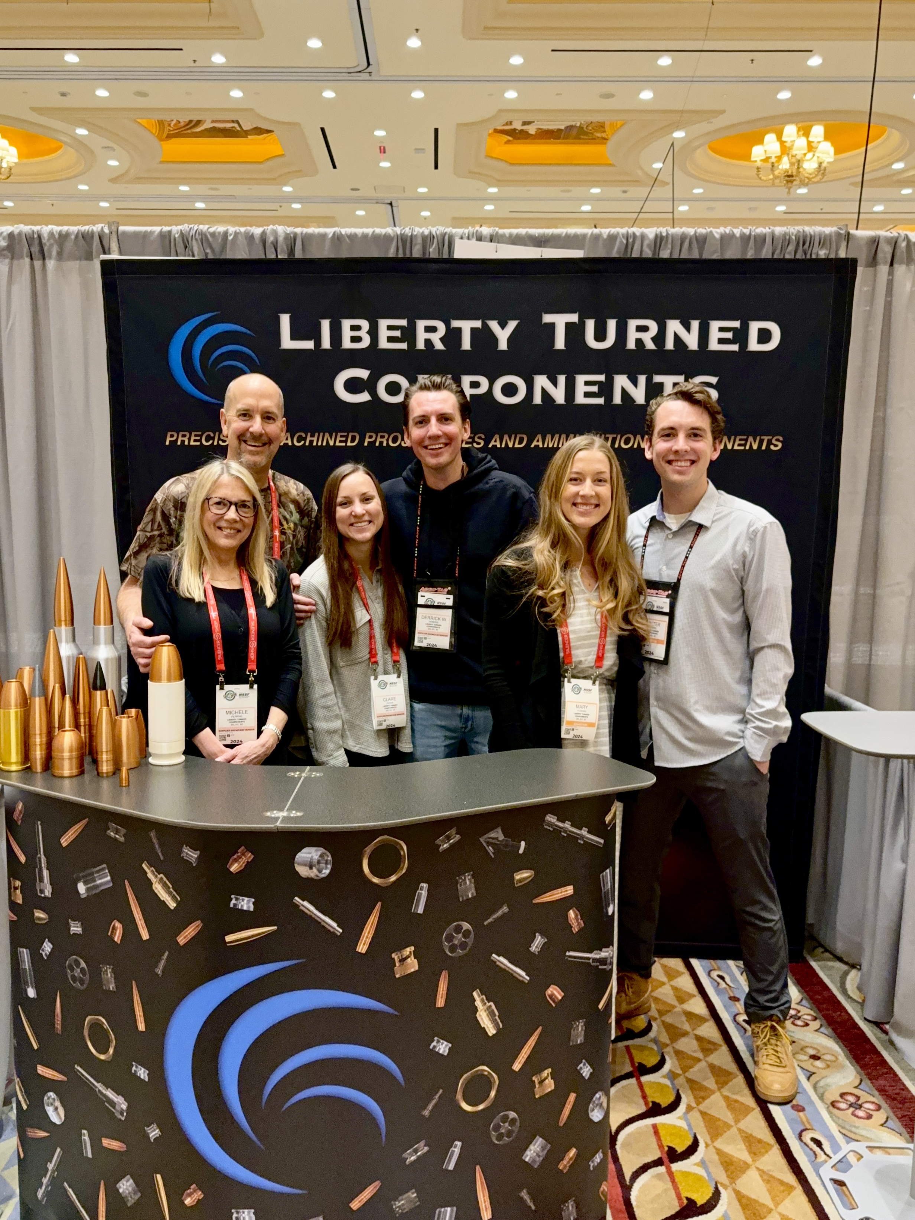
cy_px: 610
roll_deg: +1.2
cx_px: 458
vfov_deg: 71.6
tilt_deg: -7.0
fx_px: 846
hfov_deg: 56.8
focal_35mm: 24
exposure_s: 1/60
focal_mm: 6.86
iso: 640
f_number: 1.78
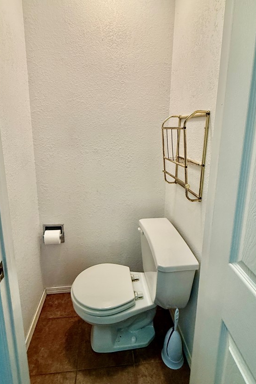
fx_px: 192
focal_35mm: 18
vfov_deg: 89.6
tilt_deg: -10.3
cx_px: 121
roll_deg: +0.1
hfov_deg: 67.3
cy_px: 169
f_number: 2.2
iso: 200
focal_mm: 2.22
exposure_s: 1/60
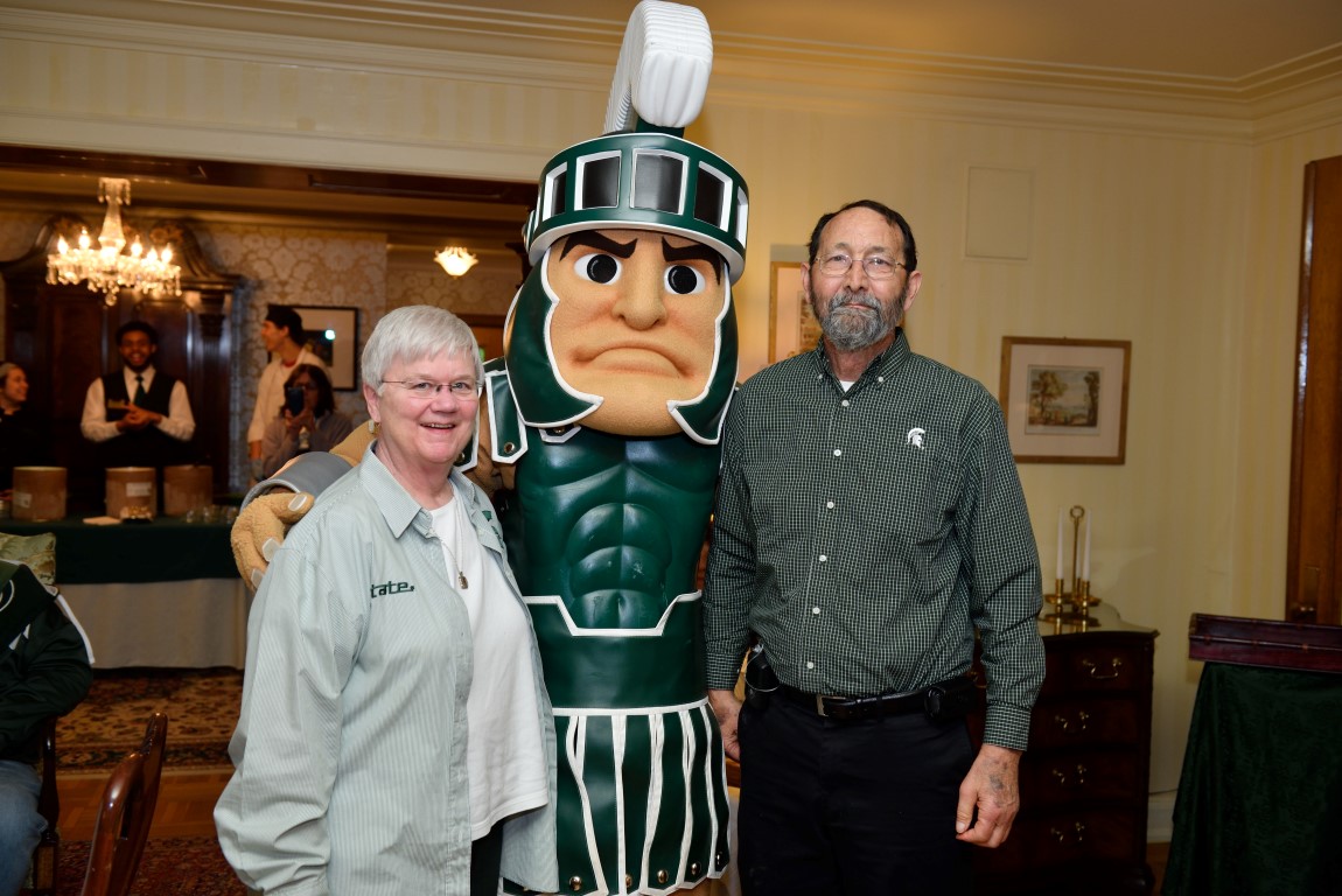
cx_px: 671
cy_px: 448
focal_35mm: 36
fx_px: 1343
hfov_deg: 53.1
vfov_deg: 36.9
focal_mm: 36
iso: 400
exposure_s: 1/100
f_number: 4.5
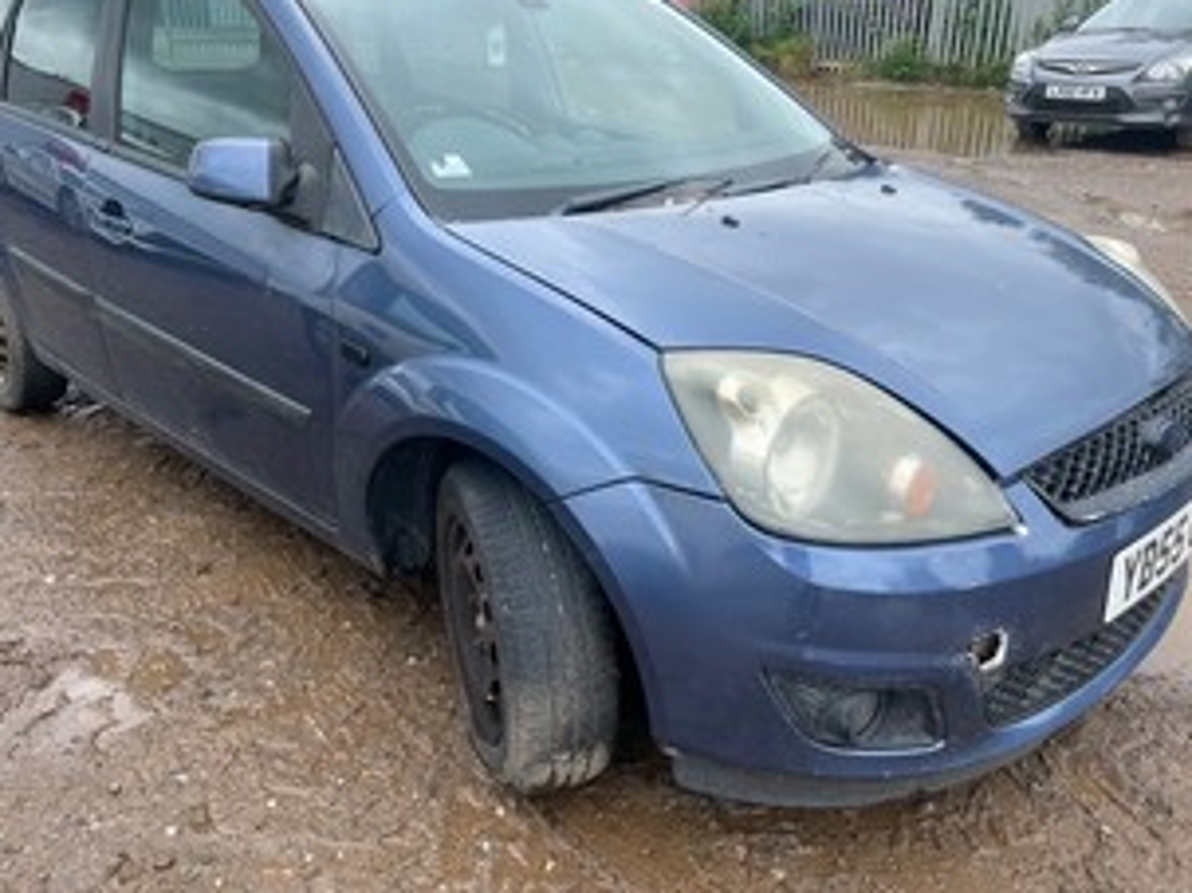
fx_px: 1033
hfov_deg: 59.9
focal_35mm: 30
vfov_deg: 46.7
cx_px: 559
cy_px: 401
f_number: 1.6
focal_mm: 4.2
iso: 32
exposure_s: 1/972
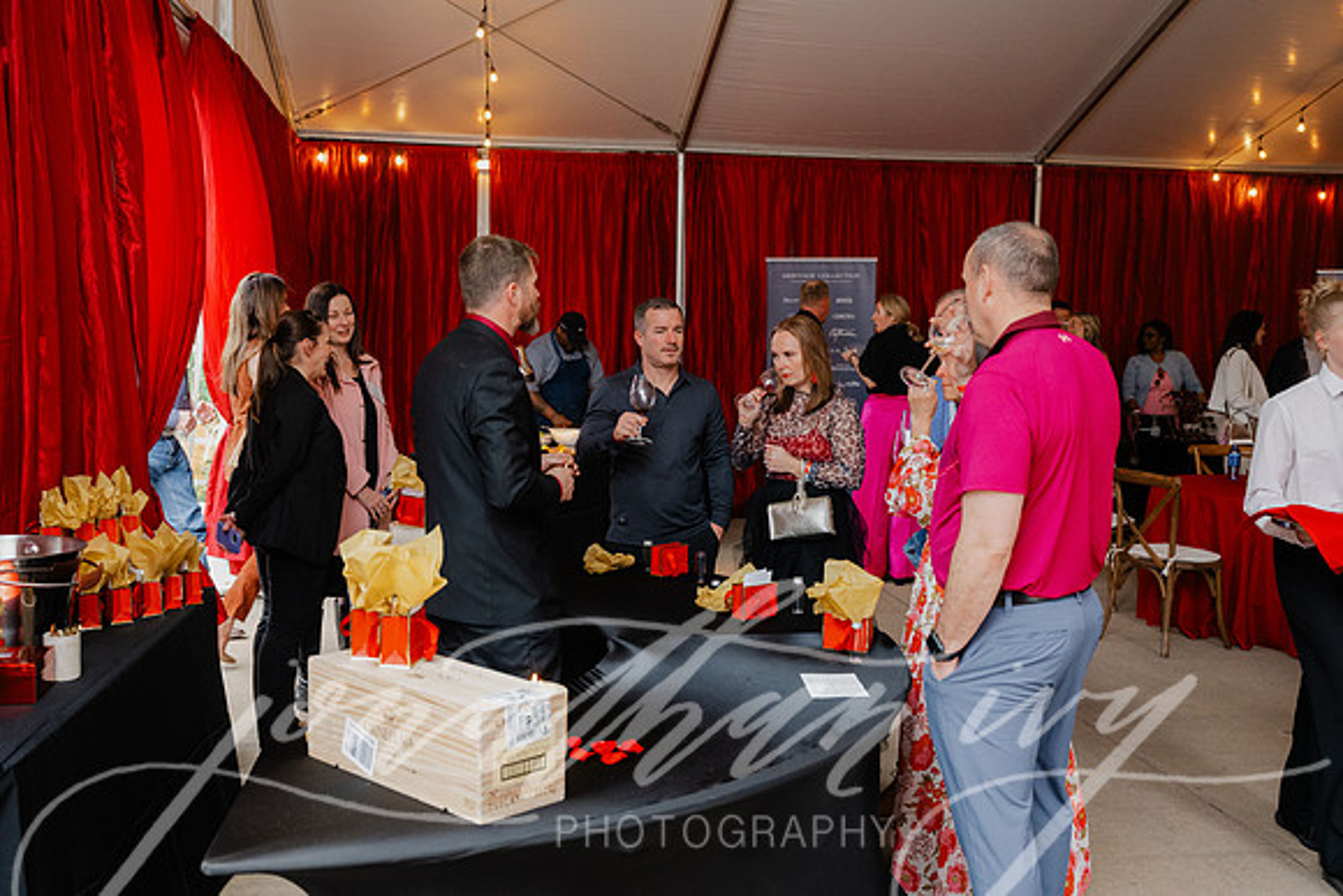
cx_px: 672
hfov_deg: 51.9
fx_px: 1381
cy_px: 448
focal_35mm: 37
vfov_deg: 36.0
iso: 2000
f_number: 4
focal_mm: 37
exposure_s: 1/160
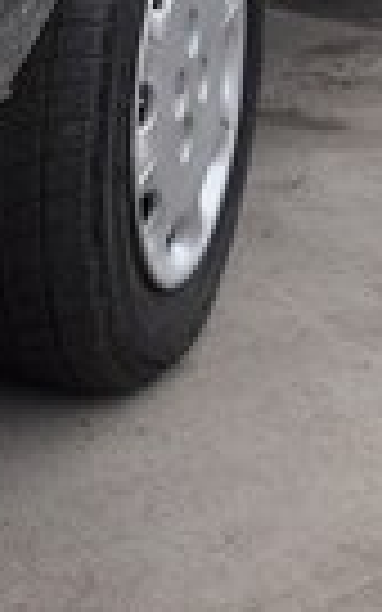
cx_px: -202
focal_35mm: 108
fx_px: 1799
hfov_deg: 11.6
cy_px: -158
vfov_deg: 18.1
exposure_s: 1/100
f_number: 1.9
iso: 64
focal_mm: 3.7
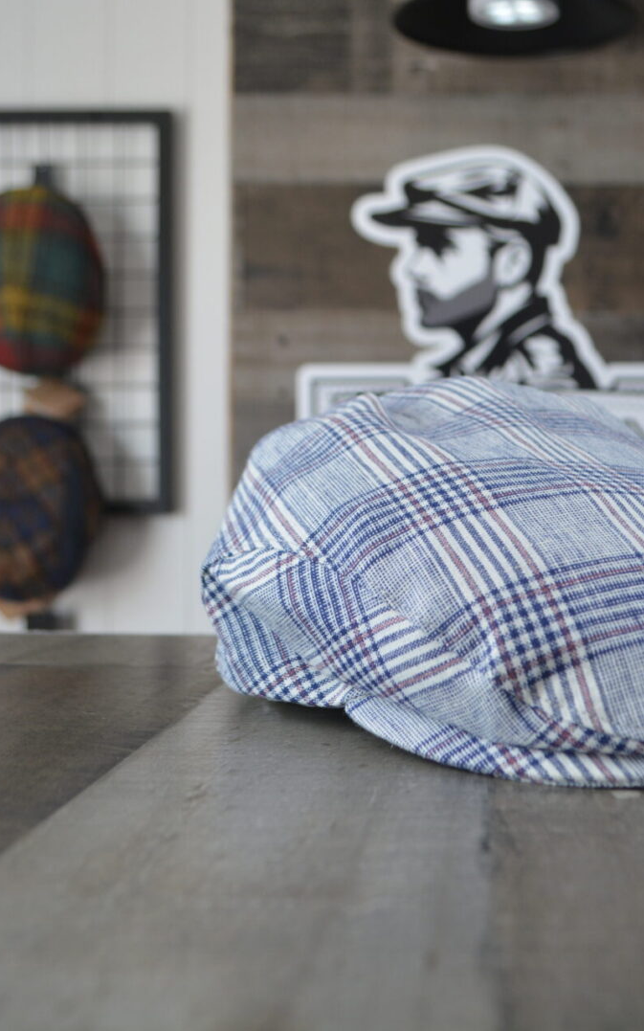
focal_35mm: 46
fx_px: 1292
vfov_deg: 43.5
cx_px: 460
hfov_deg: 27.7
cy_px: 516
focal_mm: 20
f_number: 5
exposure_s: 1/100
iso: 400
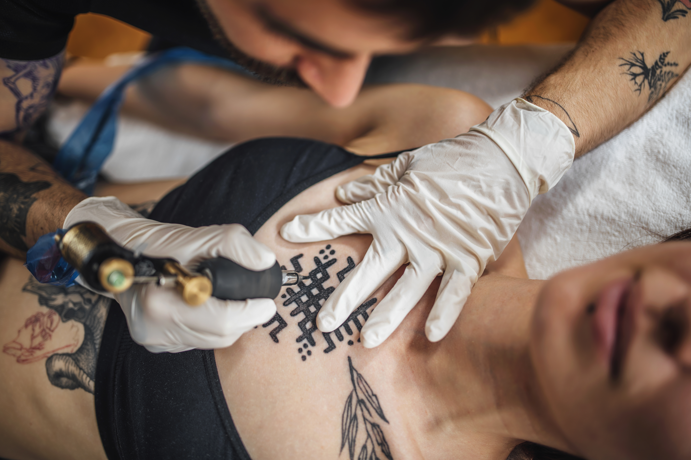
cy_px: 230
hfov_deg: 54.4
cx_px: 346
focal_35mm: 35
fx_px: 672
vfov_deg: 37.9
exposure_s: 1/125
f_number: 1.6
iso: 64
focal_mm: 35
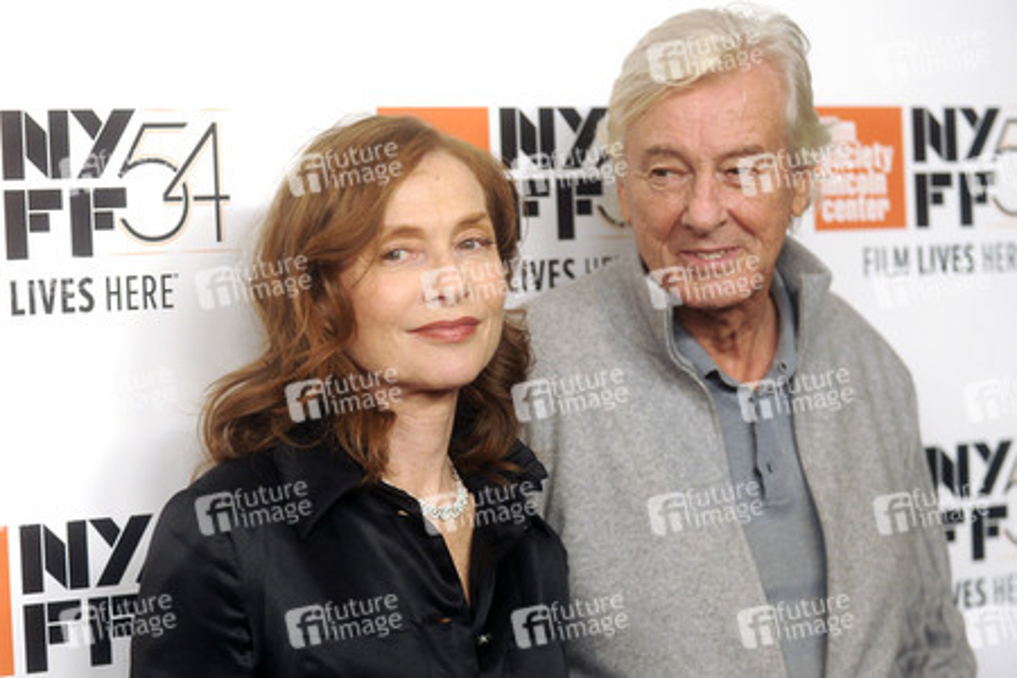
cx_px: 508
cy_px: 339
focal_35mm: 80
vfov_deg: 17.1
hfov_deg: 25.4
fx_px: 2260
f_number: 2.8
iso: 1600
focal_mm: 80
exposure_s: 1/250
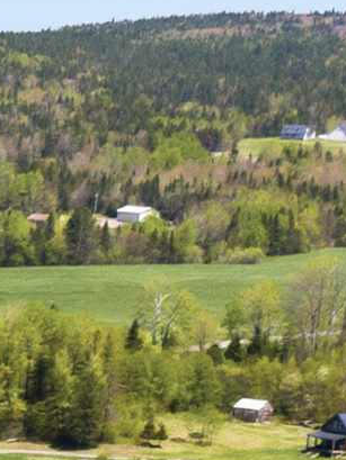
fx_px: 2398
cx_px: -1181
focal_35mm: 180
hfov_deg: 6.3
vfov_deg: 10.7
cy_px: 649
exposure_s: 1/1000
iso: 120
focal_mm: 12.3
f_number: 2.8
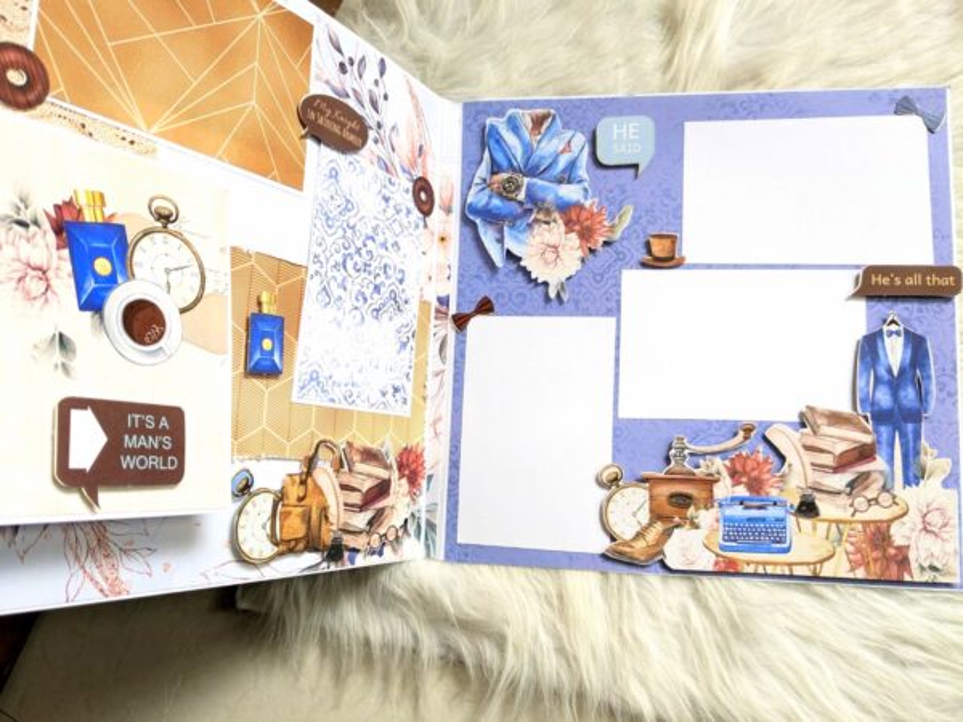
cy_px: 361
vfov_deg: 51.4
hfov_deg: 65.3
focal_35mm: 27
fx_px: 751
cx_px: 482
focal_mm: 4.38
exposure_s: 1/99.9
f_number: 1.73
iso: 145
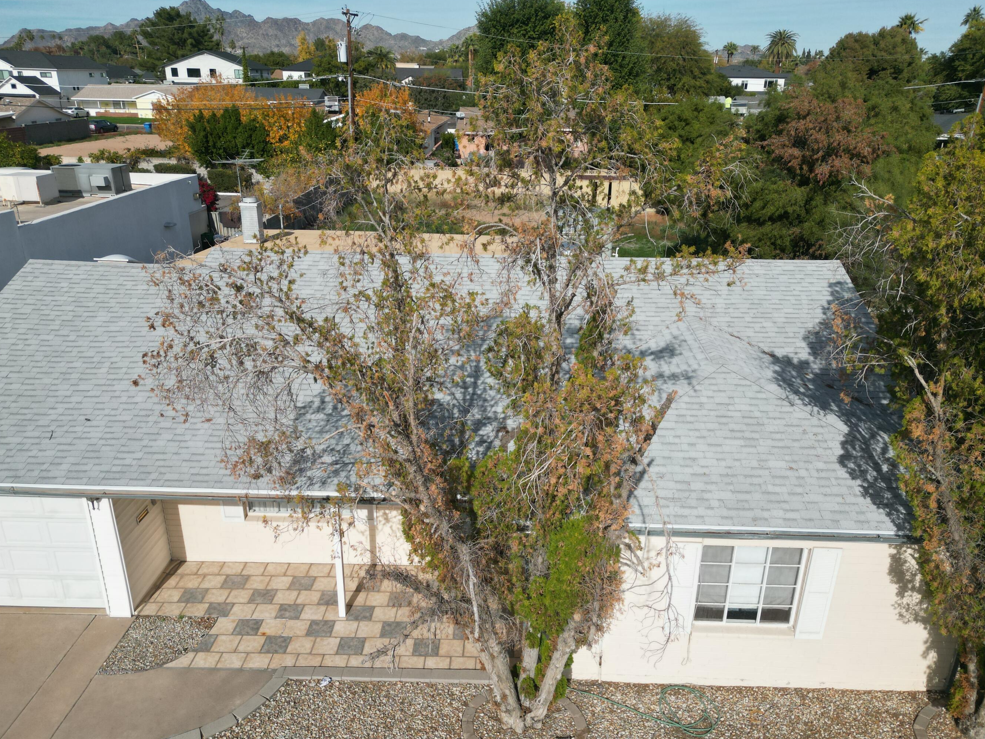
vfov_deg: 51.2
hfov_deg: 65.3
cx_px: 507
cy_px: 411
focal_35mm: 27
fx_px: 768
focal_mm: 6.72
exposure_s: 1/6000
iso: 200
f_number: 1.7
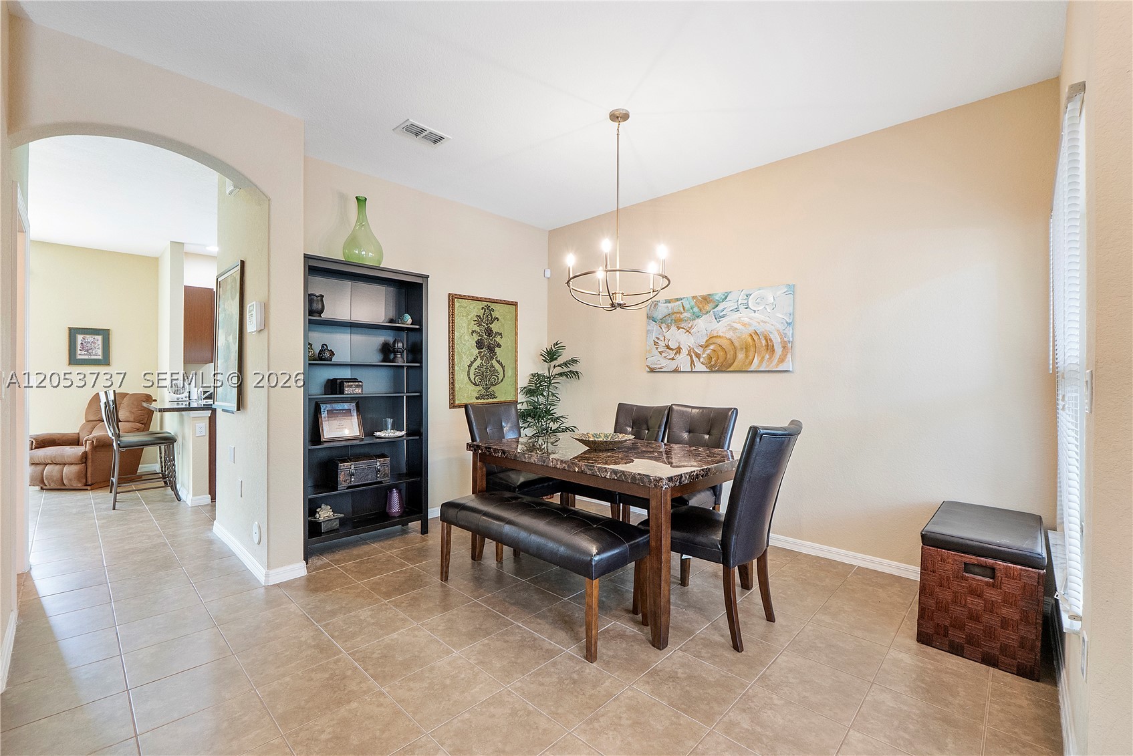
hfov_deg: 100.4
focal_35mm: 15
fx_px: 472
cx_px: 566
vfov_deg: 77.4
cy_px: 378
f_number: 7.1
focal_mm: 10
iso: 800
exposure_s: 1/15
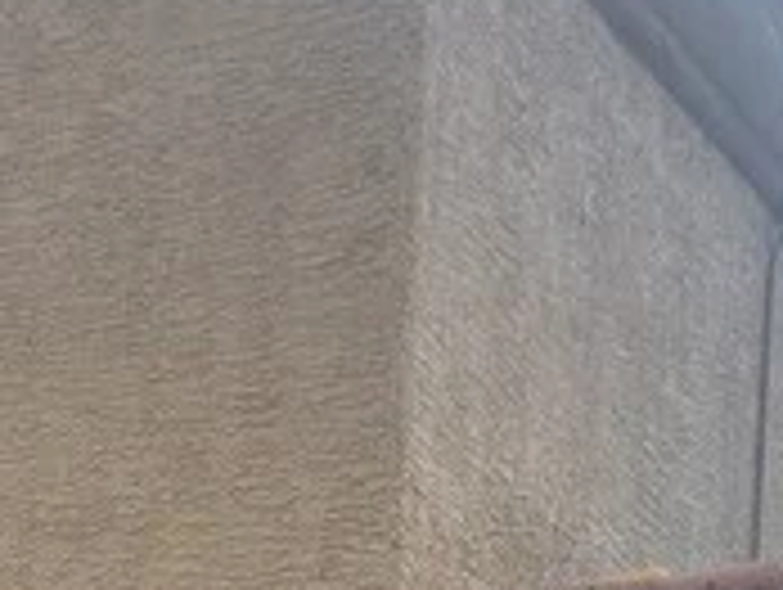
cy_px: 1450
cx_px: -288
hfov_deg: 13.9
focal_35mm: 135
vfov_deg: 9.7
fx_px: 3058
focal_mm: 5.54
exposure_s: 1/529
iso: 25
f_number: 1.8
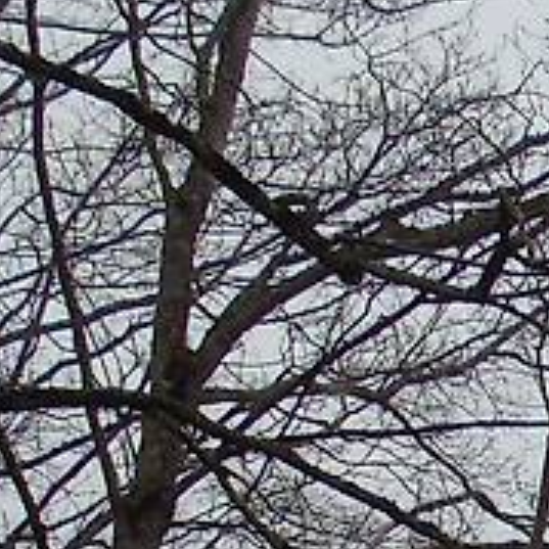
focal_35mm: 201
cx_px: 1589
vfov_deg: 8.1
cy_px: 1267
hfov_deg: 7.7
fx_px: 3607
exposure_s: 1/640
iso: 80
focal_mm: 6.1
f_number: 3.8
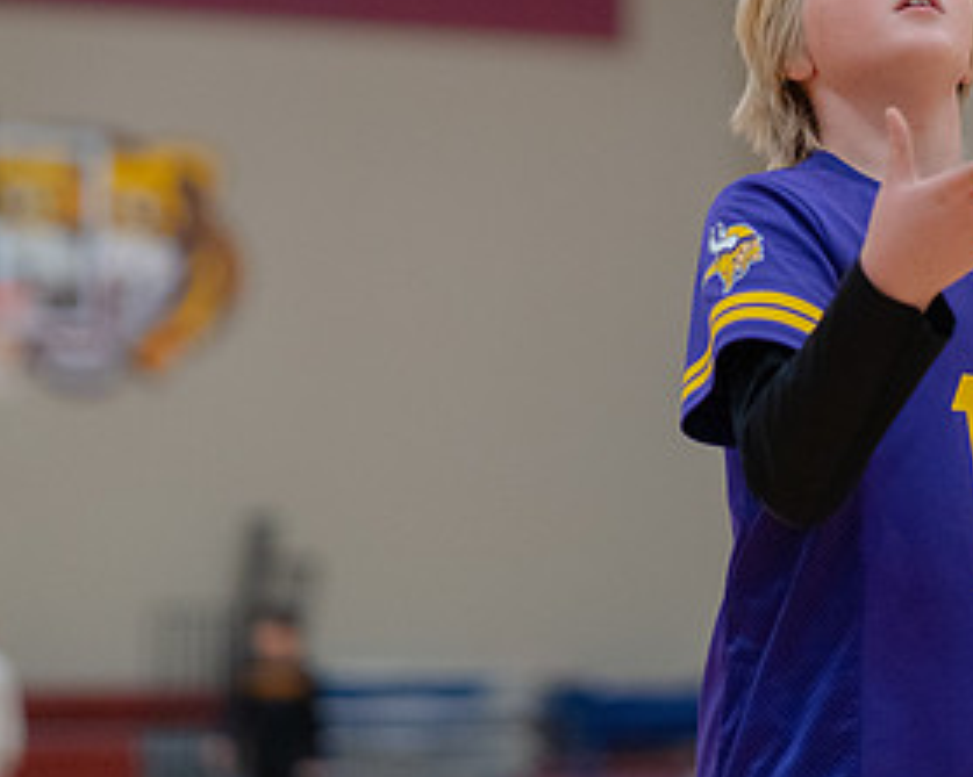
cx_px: 647
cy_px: 119
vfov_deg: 8.4
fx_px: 5297
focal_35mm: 184
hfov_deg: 10.5
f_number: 1.8
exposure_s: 1/1250
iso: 3200
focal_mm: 85
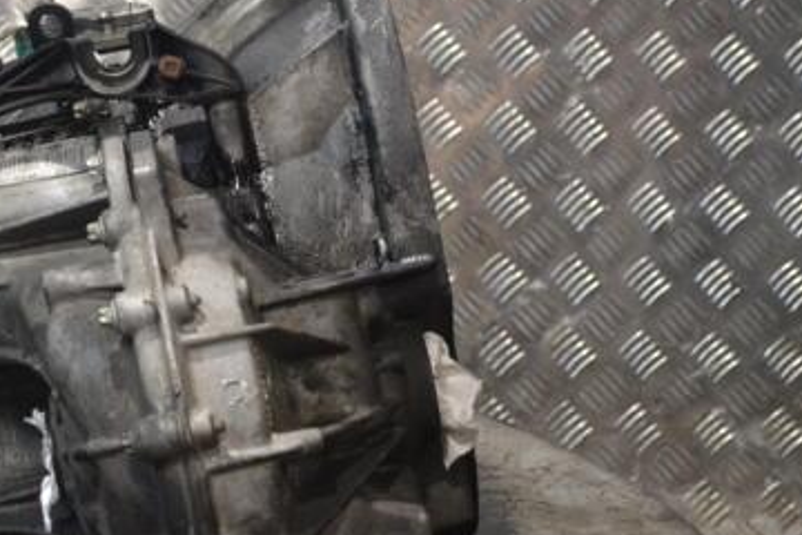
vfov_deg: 12.5
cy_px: 288
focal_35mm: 110
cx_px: 185
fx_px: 2450
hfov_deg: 18.5
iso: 3200
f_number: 5.3
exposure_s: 1/125
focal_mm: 44
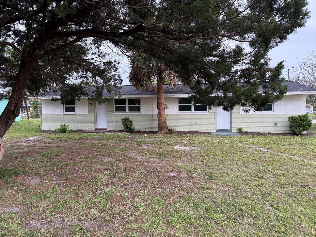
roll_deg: +0.3
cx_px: 158
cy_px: 118
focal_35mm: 24
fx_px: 219
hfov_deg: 71.6
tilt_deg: -1.3
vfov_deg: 56.8
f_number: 1.78
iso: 125
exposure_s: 1/158
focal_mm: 6.76
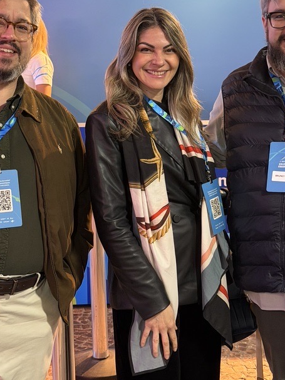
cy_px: 99
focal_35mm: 81
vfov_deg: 23.9
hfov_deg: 18.2
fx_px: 889
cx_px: 152
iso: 500
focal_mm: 6.76
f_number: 1.78
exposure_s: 1/40
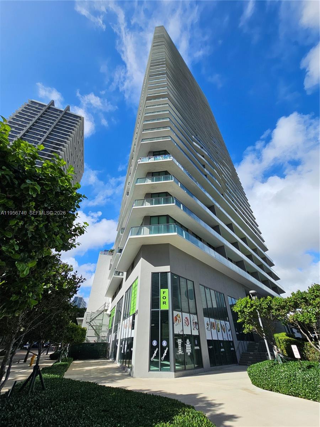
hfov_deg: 89.9
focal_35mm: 13
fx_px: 160
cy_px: 214
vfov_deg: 106.2
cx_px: 160
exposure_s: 1/2565
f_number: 2.2
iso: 50
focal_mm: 2.2
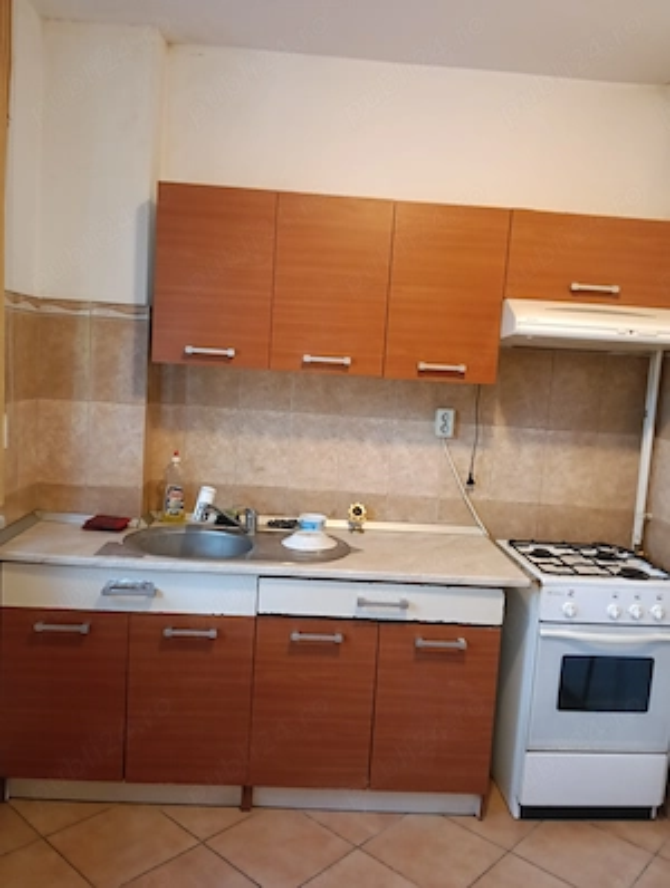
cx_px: 335
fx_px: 695
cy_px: 444
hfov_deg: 51.5
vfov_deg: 65.2
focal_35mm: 27
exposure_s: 1/33.3
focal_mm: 3.98
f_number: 1.8
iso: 1000
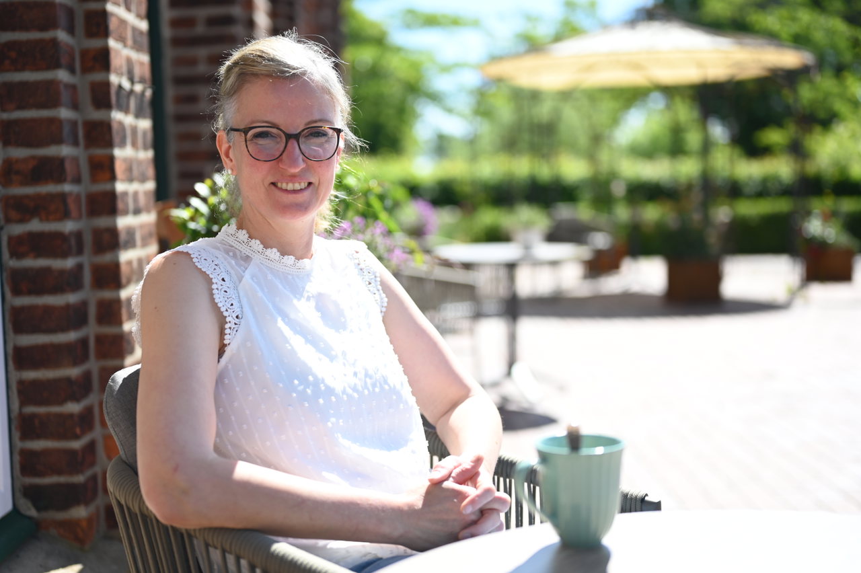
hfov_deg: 39.6
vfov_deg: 27.0
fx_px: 1195
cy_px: 286
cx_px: 430
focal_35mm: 50
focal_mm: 50
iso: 100
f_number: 1.8
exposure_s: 1/1600
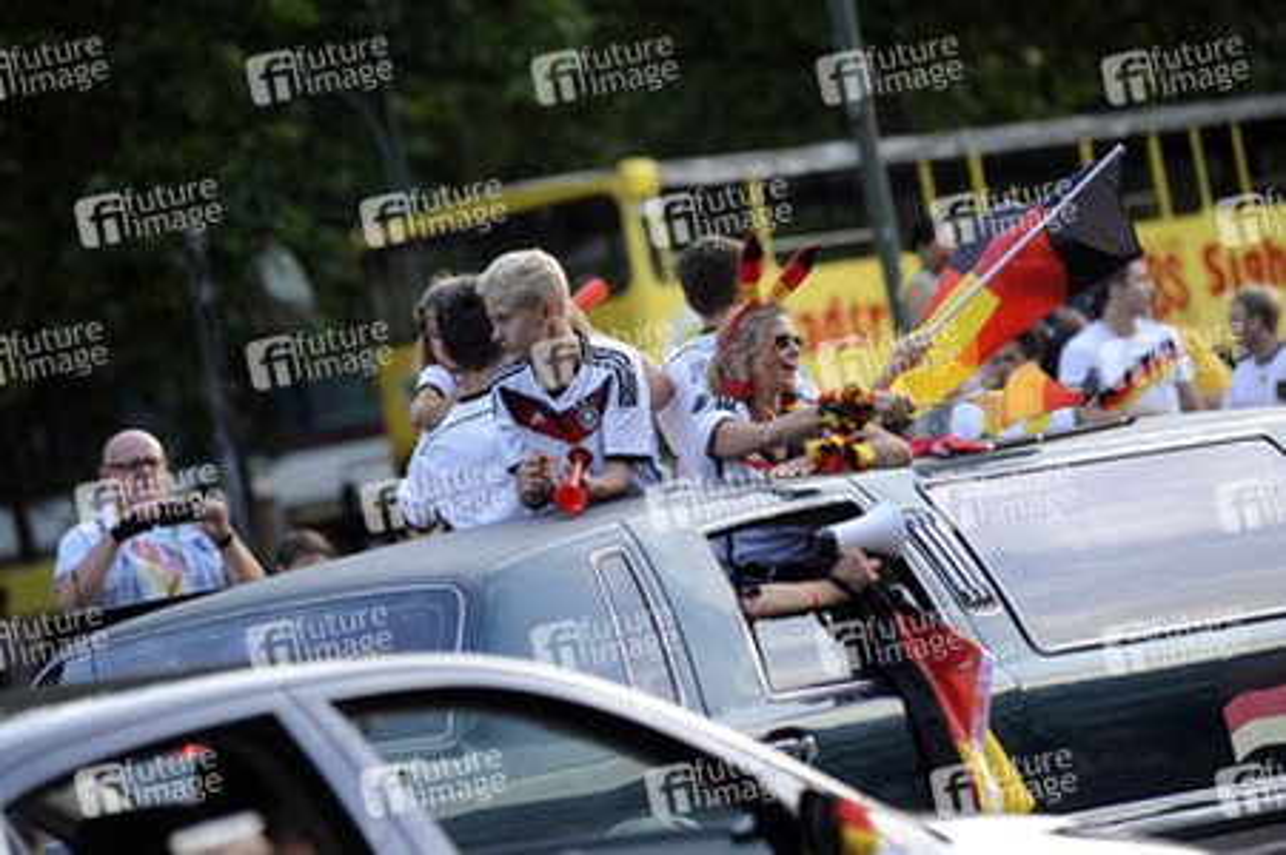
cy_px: 428
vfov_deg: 6.9
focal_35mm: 200
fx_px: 7139
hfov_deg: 10.3
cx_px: 643
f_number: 4.5
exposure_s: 1/320
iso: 1000
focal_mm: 200
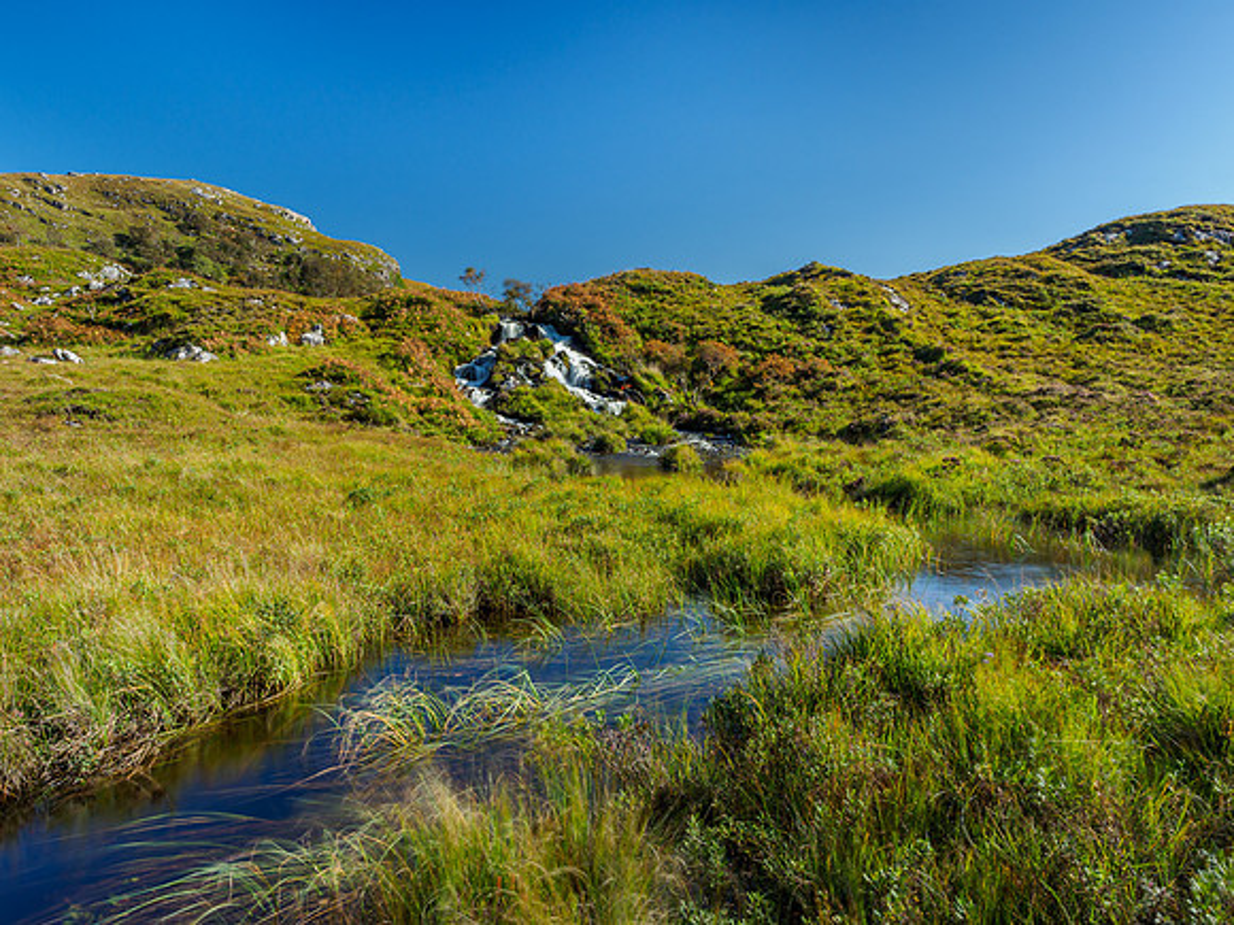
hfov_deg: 71.6
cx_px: 617
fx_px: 856
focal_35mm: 24
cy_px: 462
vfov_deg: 56.8
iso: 200
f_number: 7.1
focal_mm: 12
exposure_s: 1.3
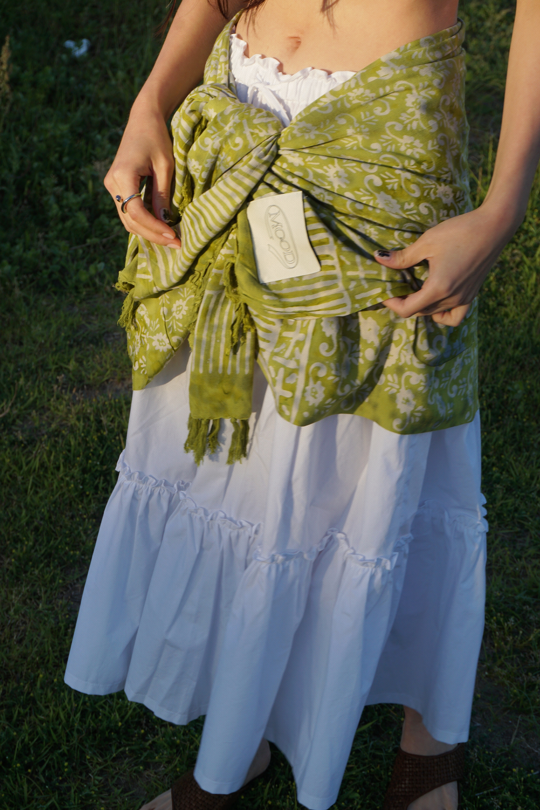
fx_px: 1417
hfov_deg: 21.6
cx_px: 270
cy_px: 405
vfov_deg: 31.9
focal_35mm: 63
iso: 100
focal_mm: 42
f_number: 9
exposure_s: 1/200
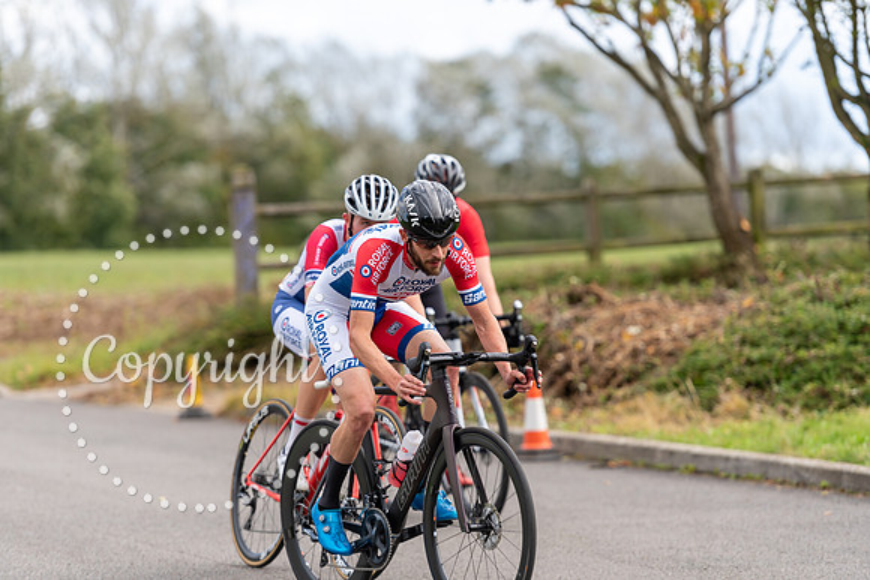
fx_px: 4351
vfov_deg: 7.6
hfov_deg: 11.4
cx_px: 435
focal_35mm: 180
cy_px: 290
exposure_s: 1/1250
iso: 160
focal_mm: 180
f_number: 2.8
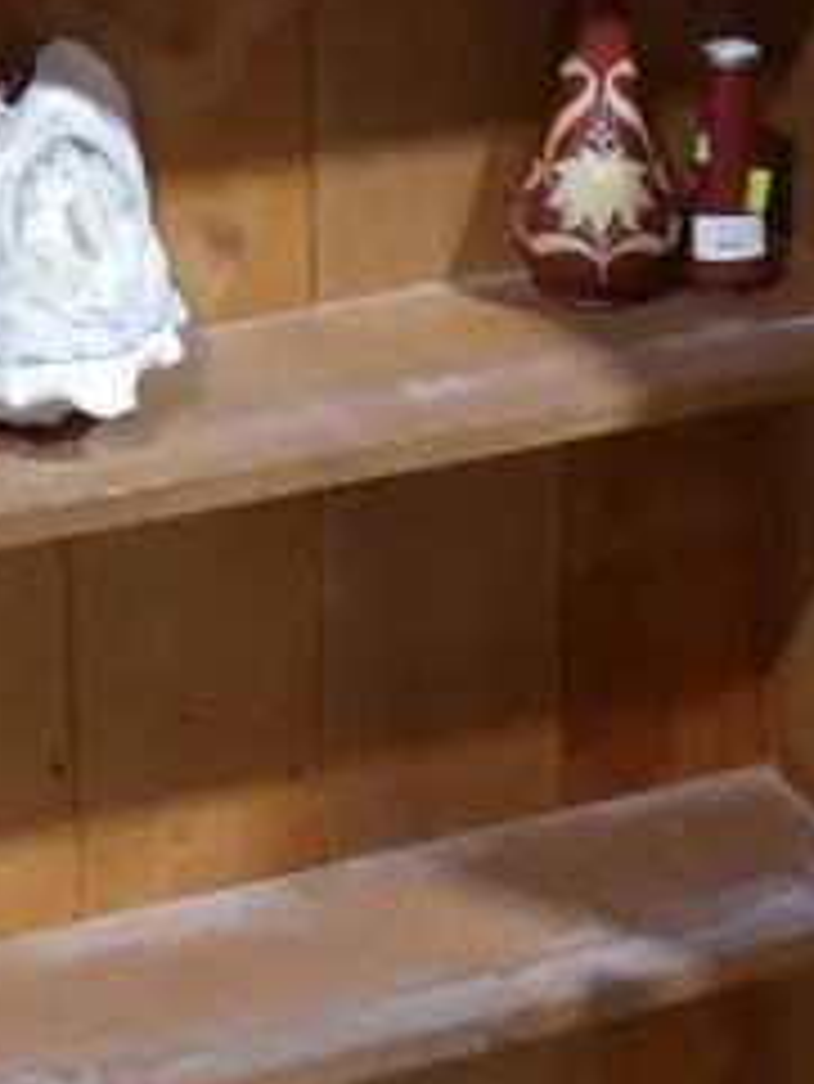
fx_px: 3728
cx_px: 182
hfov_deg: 12.4
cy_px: -27
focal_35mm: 119
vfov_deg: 16.2
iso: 640
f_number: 3.5
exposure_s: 1/60
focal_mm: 14
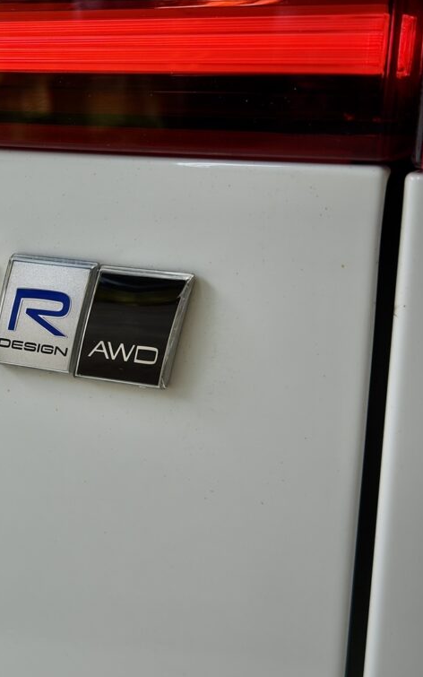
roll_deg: +0.2
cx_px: -32
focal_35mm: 69
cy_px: 341
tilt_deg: -12.4
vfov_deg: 29.8
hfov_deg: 18.2
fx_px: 1272
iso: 50
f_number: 1.78
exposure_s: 1/204
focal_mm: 6.76
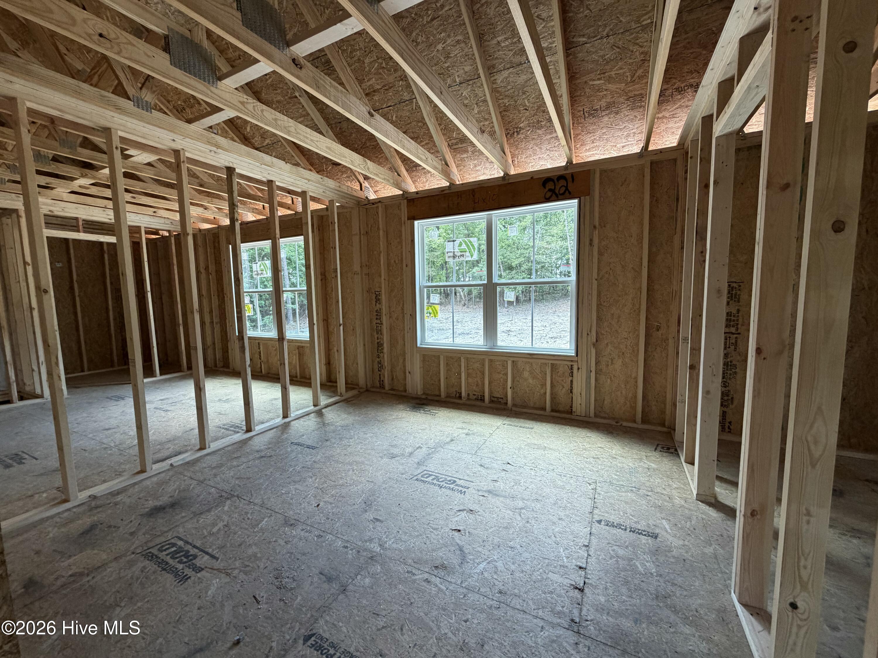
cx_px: 439
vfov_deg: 85.7
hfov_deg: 102.1
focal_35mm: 14
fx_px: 355
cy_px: 329
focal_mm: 2.22
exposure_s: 1/121
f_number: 2.2
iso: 250
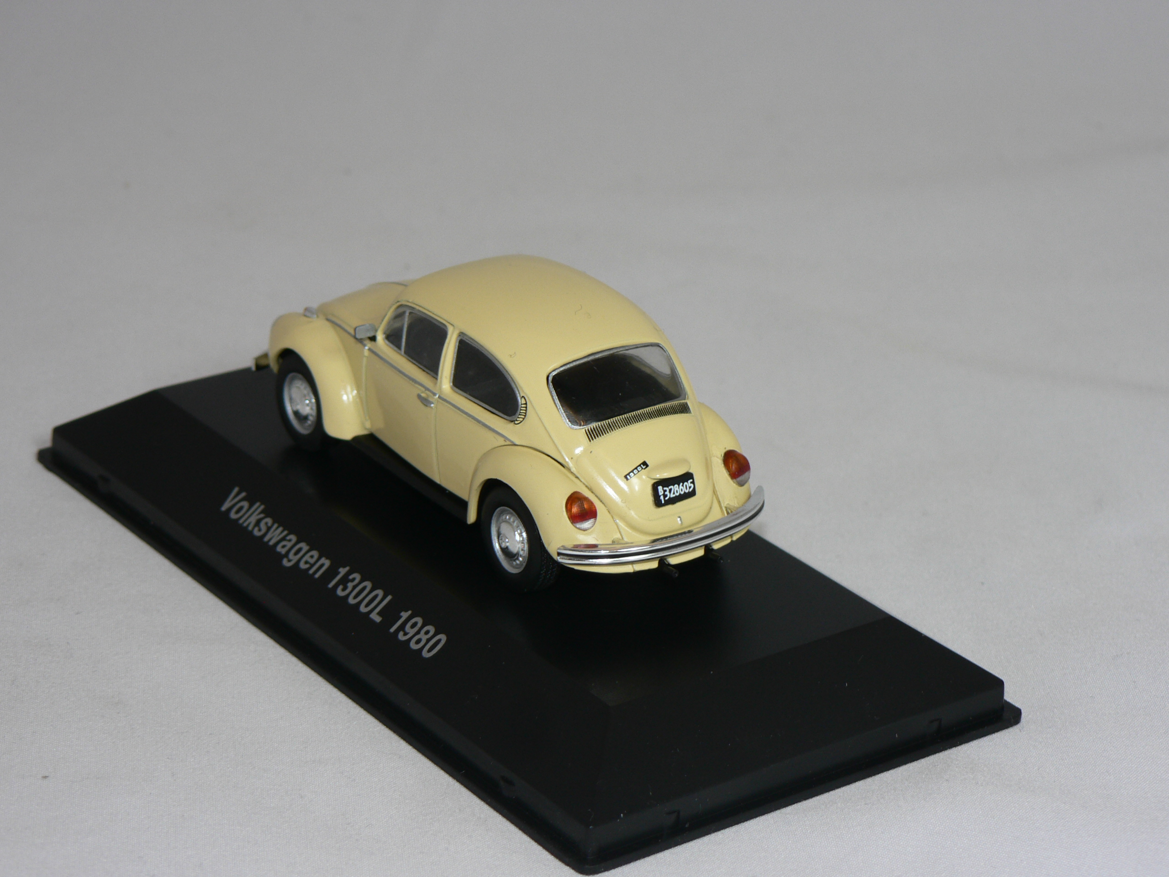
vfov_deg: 14.2
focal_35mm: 104
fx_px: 3512
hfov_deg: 18.9
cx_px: 584
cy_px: 438
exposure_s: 1/60
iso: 80
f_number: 3.2
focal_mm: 17.3
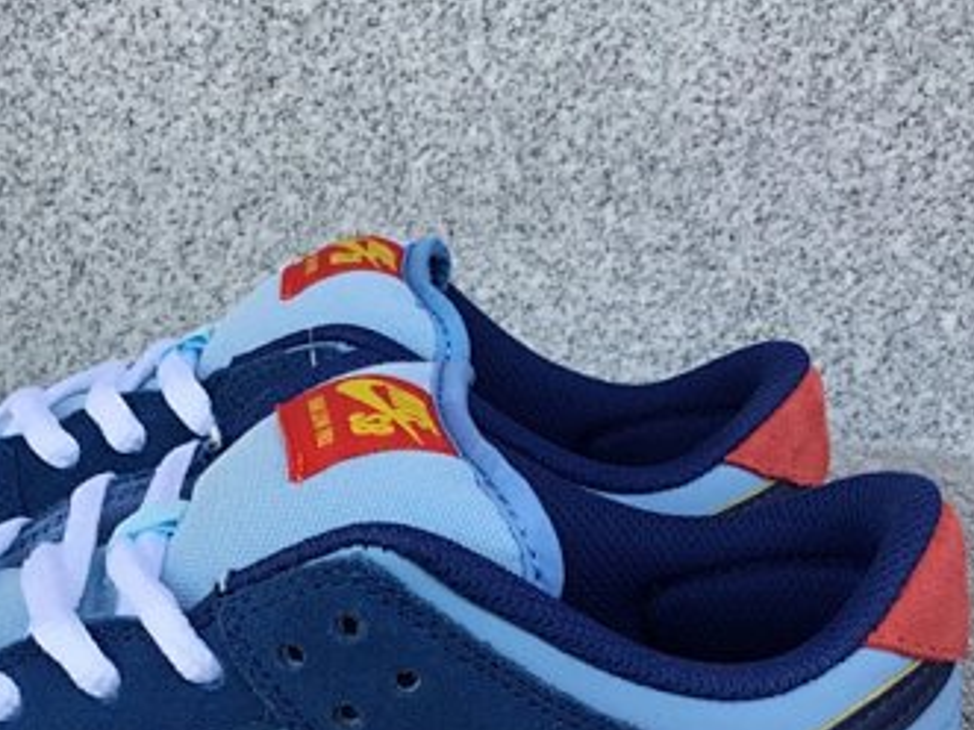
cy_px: 645
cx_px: 209
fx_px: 1688
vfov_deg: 23.8
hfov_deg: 31.4
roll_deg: -1.0
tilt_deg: -23.3
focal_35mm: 60
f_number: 2.4
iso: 25
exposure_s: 1/157
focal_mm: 3.3
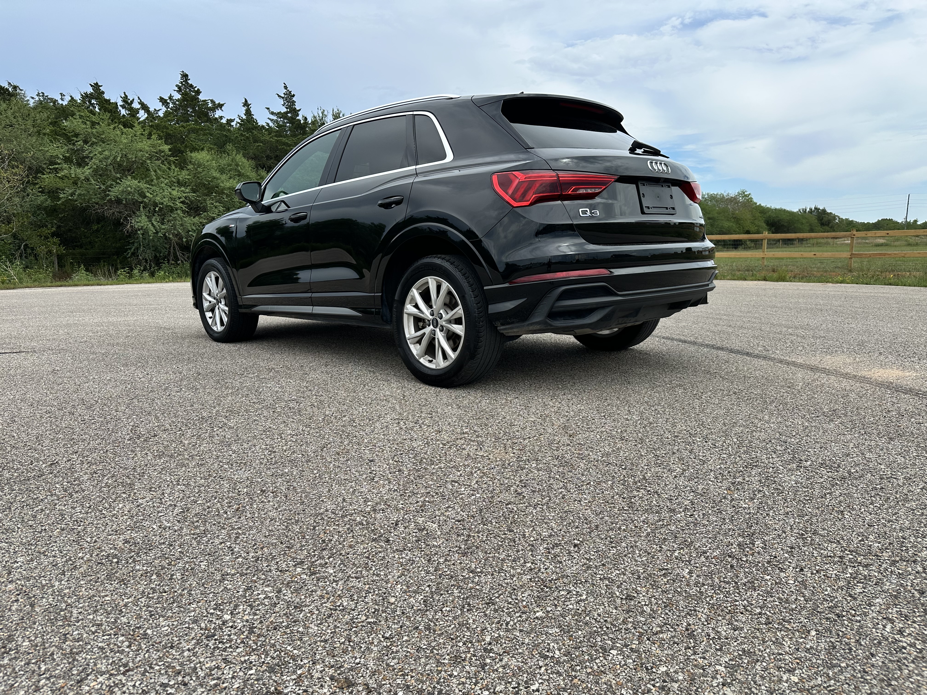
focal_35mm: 24
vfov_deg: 56.8
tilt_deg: -8.2
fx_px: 643
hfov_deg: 71.6
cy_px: 348
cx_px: 464
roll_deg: +0.7
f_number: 1.78
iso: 80
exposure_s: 1/3472
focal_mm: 6.86
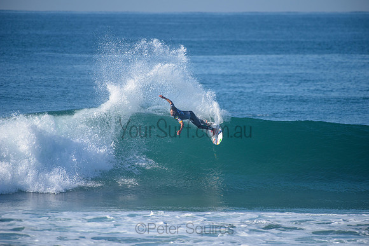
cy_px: 123
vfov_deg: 2.8
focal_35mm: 500
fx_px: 5126
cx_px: 184
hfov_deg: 4.1
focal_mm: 500
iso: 250
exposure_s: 1/2000
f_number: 5.6
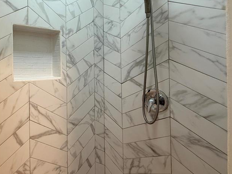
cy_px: 68
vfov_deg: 58.3
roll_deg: +0.0
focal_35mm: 23
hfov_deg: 66.4
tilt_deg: -0.3
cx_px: 43
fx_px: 154
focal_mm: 2.22
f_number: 2.2
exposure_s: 1/60
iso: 200
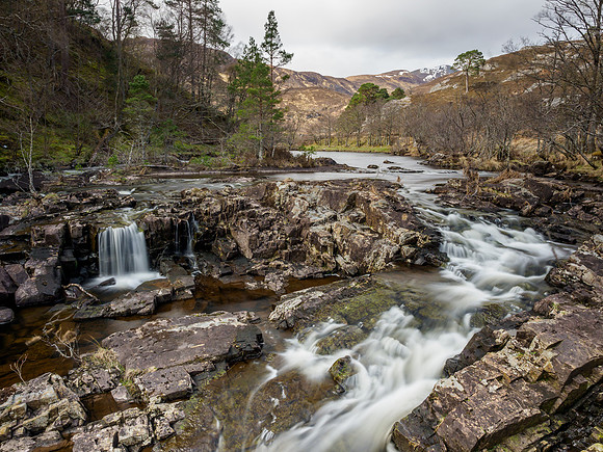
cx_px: 302
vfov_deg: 56.8
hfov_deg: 71.6
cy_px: 226
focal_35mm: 24
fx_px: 418
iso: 200
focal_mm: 12
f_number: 7.1
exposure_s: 4
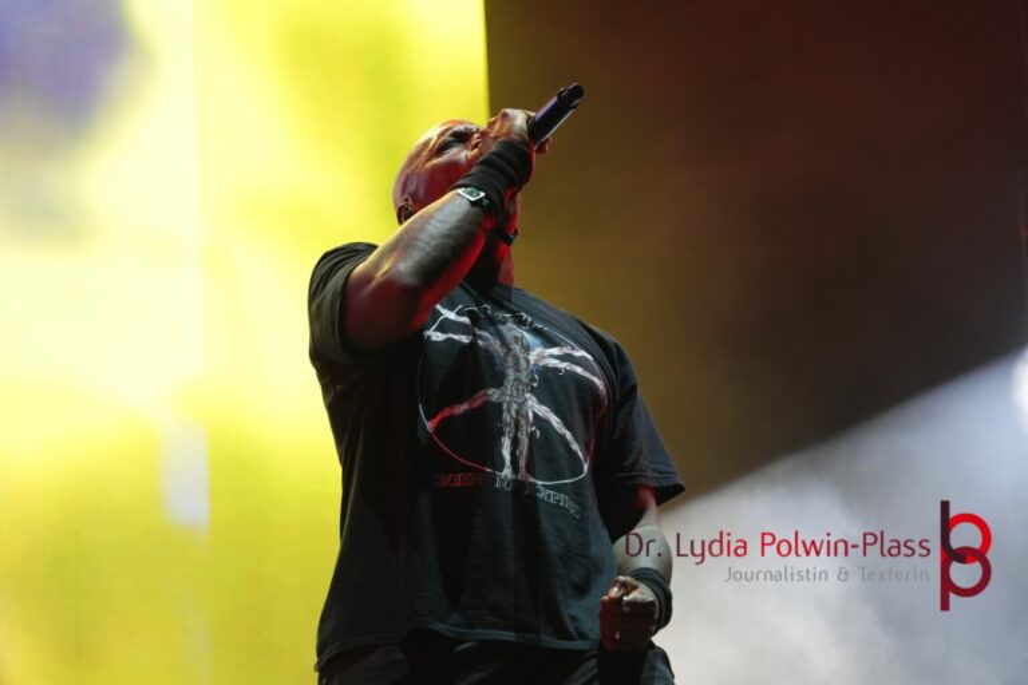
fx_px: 4797
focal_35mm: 168
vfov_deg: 8.2
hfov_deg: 12.2
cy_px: 342
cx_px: 514
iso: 2000
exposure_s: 1/200
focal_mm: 112
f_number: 5.6
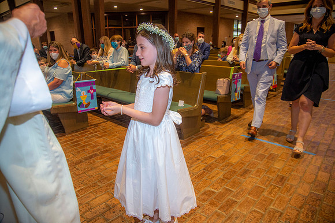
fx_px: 223
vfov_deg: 53.1
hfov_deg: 73.8
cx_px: 168
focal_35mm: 24
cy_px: 112
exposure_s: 1/125
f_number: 4.5
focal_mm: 24
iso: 1600
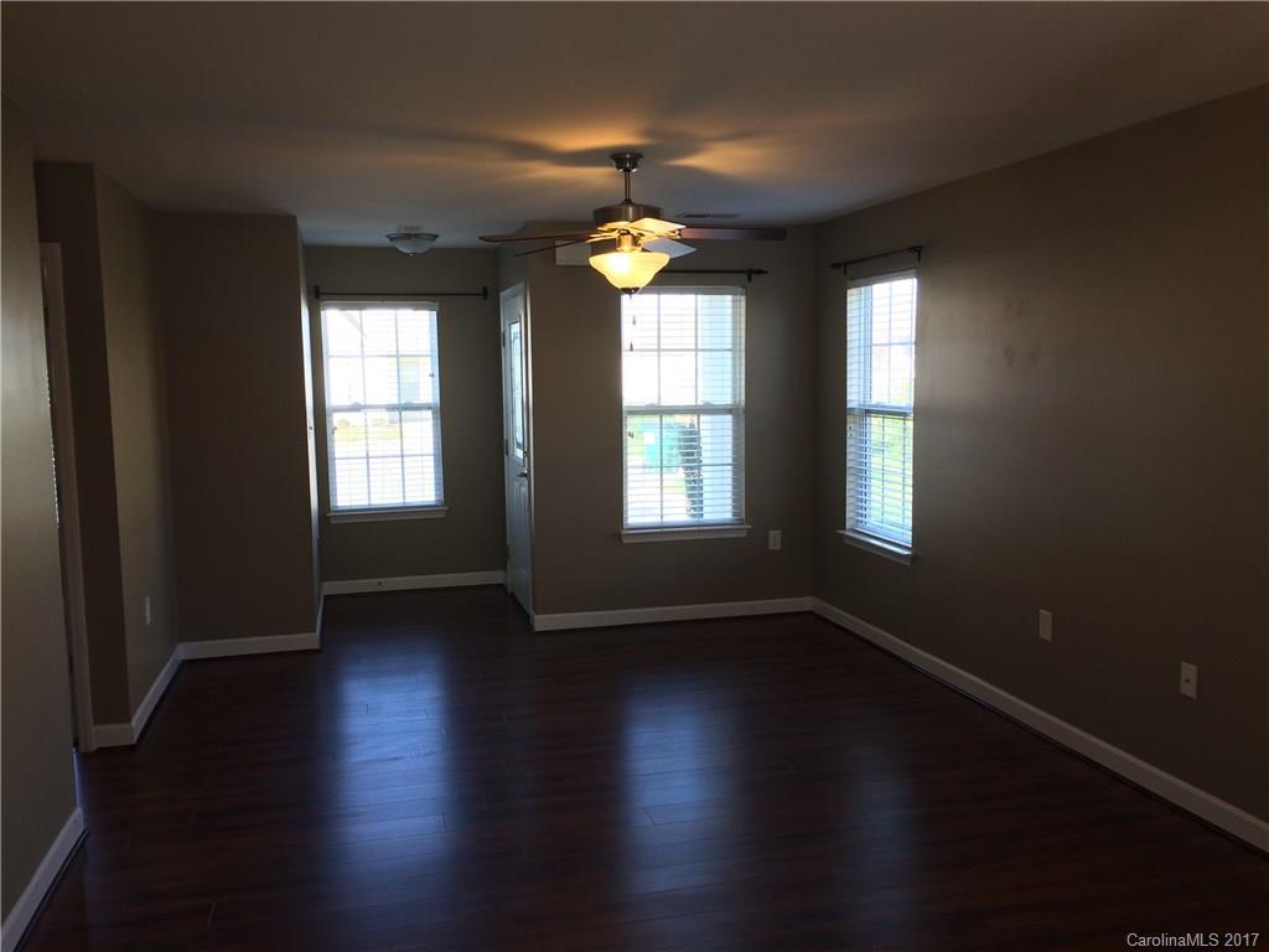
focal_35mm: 29
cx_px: 634
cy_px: 476
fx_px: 1063
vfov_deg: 48.2
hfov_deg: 61.7
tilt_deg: -5.9
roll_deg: +0.9
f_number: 2.2
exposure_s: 1/60
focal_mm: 4.15
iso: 50
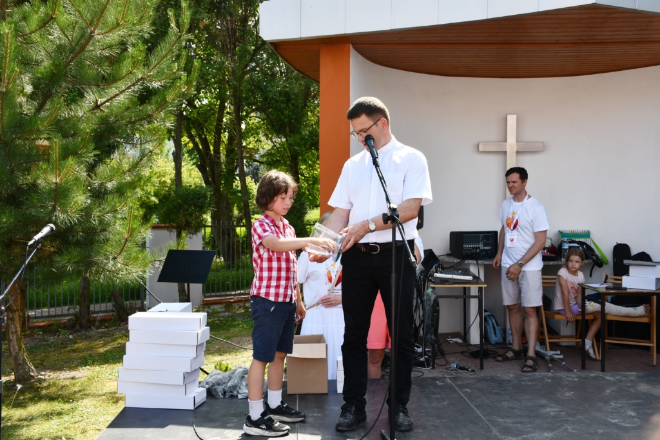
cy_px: 220
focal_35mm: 39
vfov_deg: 34.2
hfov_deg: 49.5
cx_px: 330
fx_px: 715
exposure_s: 1/250
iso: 200
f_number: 8
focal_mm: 26
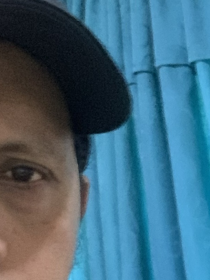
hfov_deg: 11.8
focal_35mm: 124
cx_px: 1
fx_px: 1003
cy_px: 351
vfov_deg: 15.2
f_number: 2.2
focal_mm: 2.87
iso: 640
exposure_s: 1/23
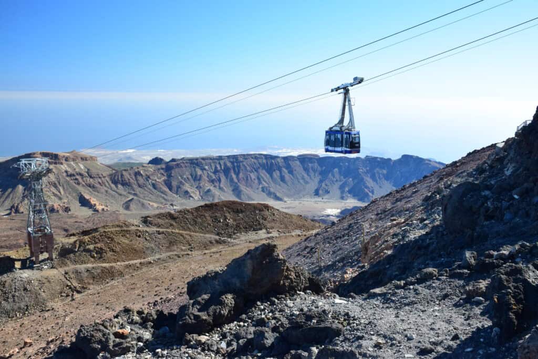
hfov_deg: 55.1
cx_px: 269
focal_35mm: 34
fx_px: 516
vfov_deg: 38.4
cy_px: 180
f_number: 13
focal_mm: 23
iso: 800
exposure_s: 1/160
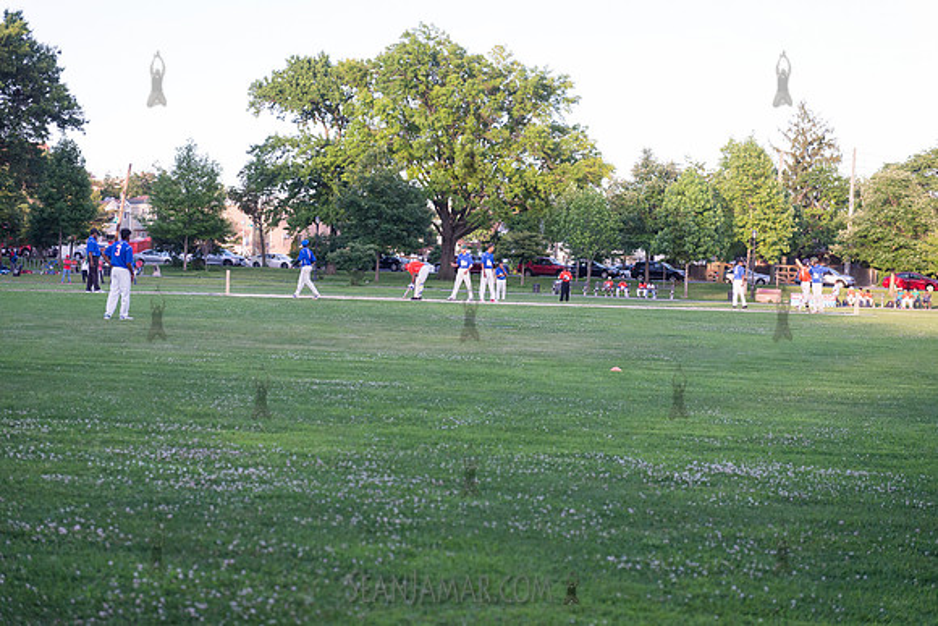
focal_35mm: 70
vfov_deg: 19.5
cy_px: 313
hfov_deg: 28.8
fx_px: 1824
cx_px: 469
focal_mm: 70
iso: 1600
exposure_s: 1/3200
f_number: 2.8
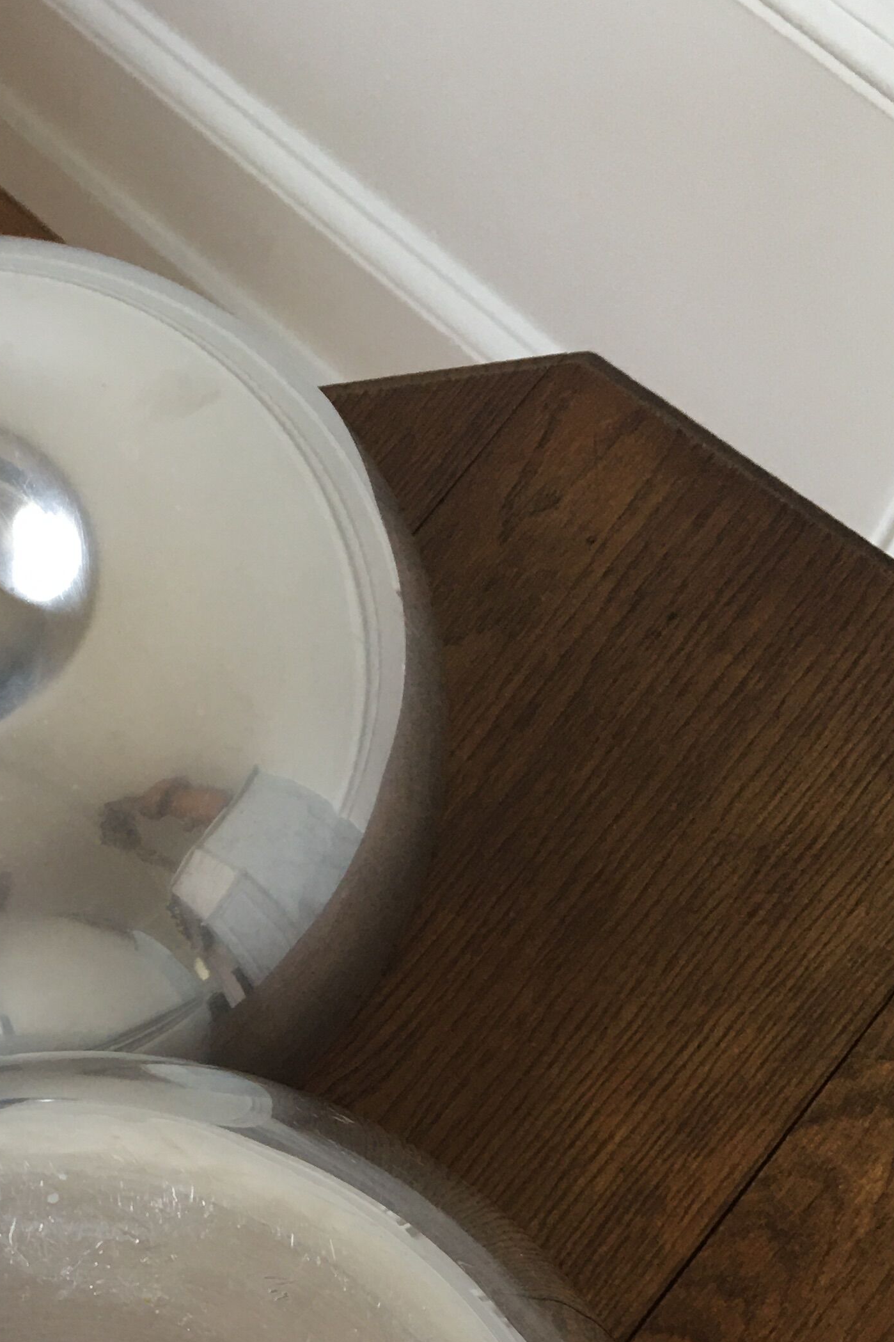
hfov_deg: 22.8
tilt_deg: -78.4
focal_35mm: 58
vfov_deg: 32.4
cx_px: 88
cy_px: 1256
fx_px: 2160
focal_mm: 4.15
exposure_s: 1/33
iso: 40
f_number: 2.2
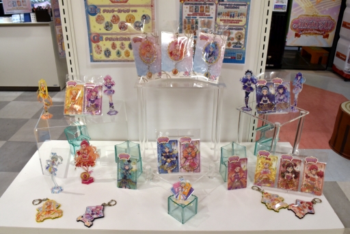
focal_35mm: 30
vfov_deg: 43.7
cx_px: 175
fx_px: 292
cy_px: 117
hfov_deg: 61.9
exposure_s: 1/80
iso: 720
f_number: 13
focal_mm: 20
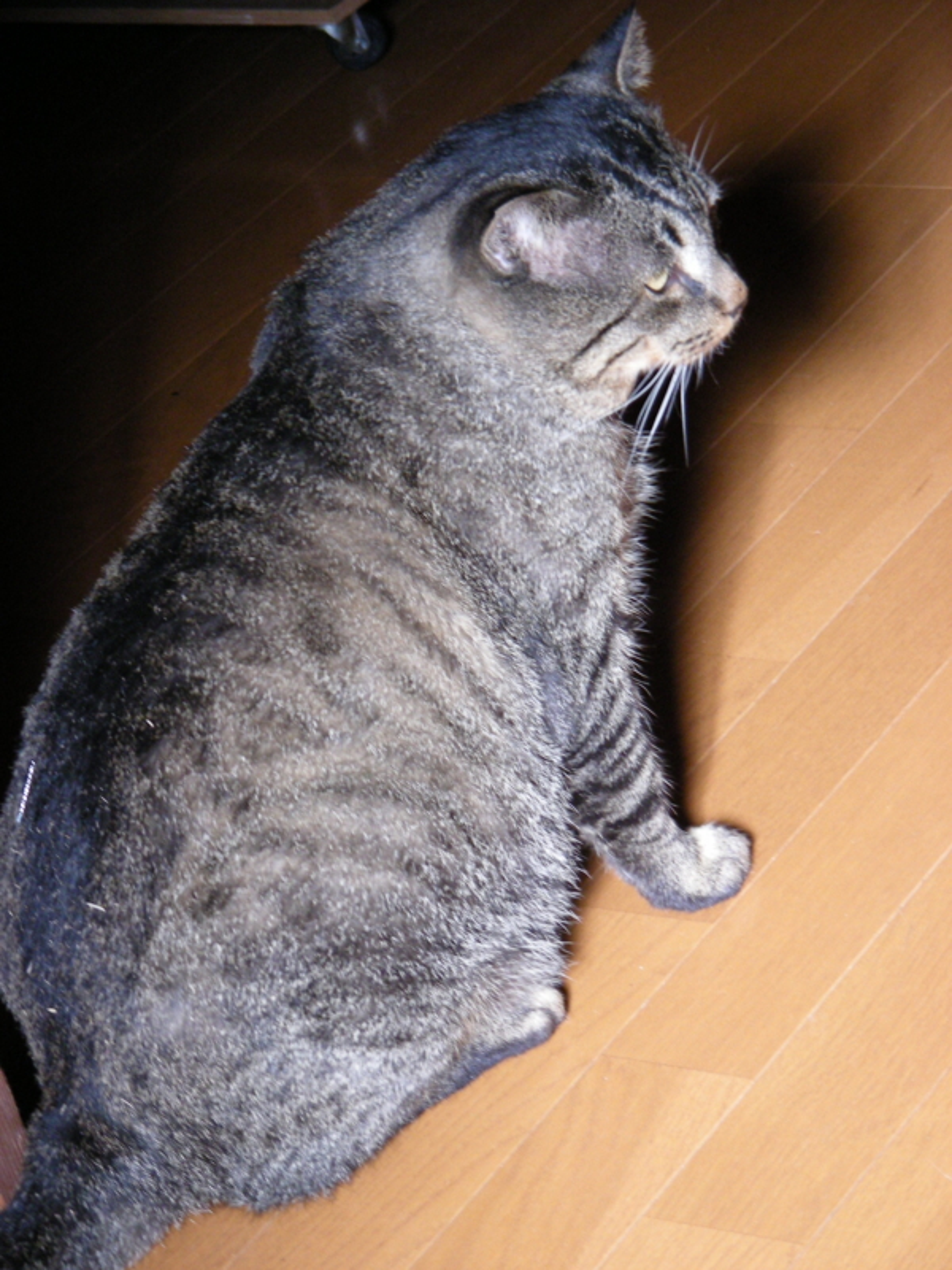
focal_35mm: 128
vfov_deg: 15.4
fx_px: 4694
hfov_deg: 11.6
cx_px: 476
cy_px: 635
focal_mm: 21.3
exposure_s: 1/62.7
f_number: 3.5
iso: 200
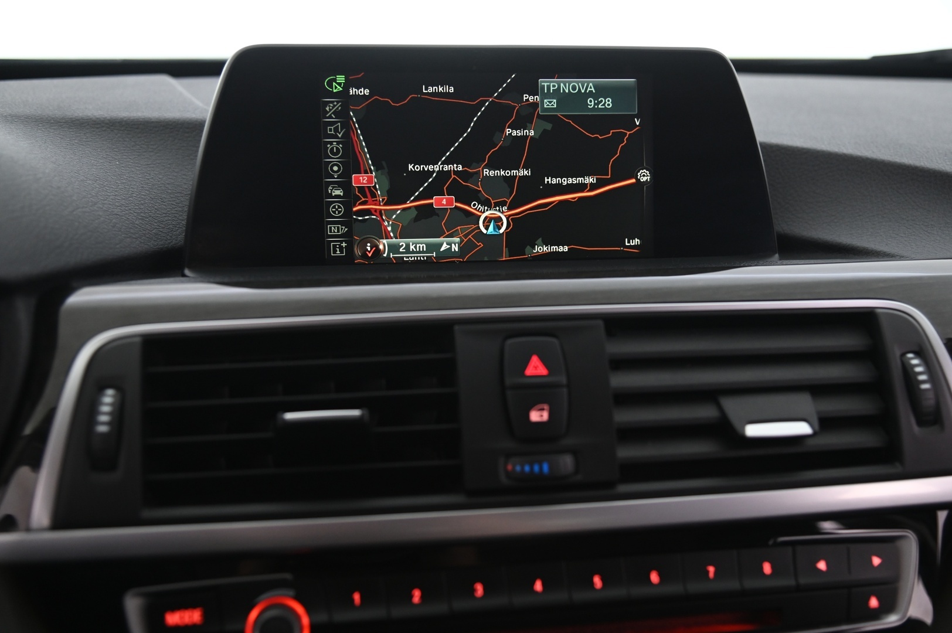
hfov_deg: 48.5
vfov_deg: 33.3
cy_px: 316
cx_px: 476
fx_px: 1057
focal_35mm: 40
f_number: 4
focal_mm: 40
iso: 2000
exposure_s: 1/20
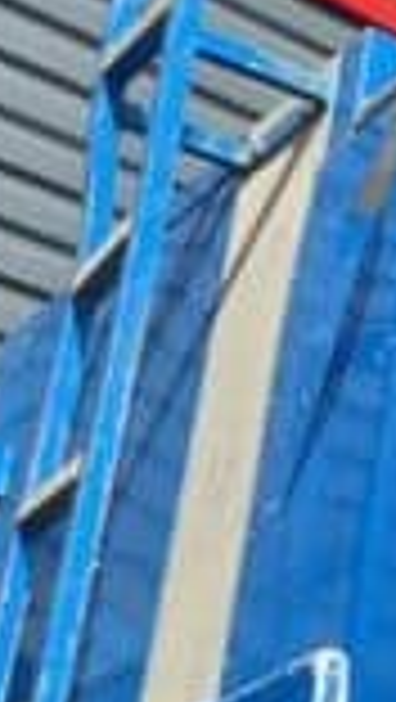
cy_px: 819
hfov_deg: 7.4
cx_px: 1516
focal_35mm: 123
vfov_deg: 16.7
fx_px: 2291
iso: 25
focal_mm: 5.4
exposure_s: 1/1052
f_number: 1.8
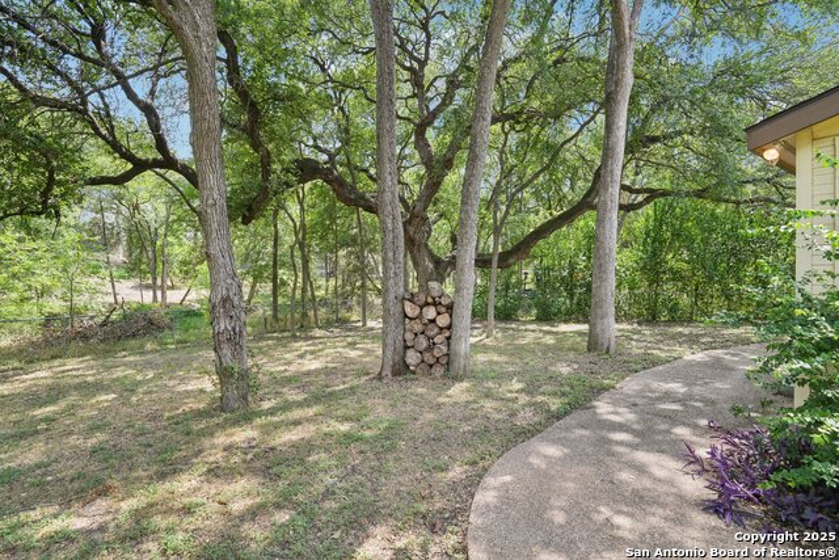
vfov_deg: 73.8
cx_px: 420
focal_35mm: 16
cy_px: 280
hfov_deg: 96.7
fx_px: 373
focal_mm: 16
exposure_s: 1/60
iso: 200
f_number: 8
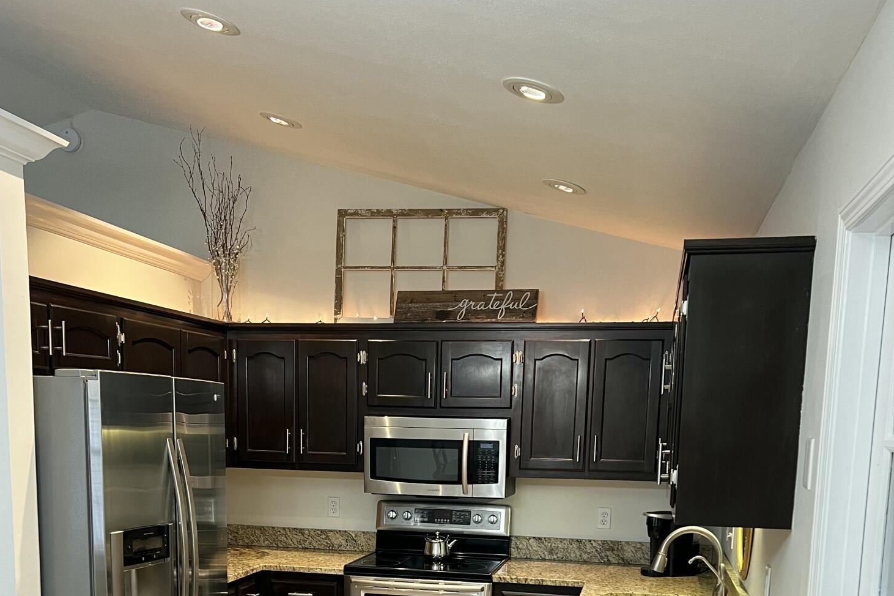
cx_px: 436
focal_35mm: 37
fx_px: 919
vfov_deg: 33.9
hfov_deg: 51.9
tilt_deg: -7.9
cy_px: 539
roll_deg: -1.1
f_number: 1.5
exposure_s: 1/60
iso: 160
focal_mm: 5.7
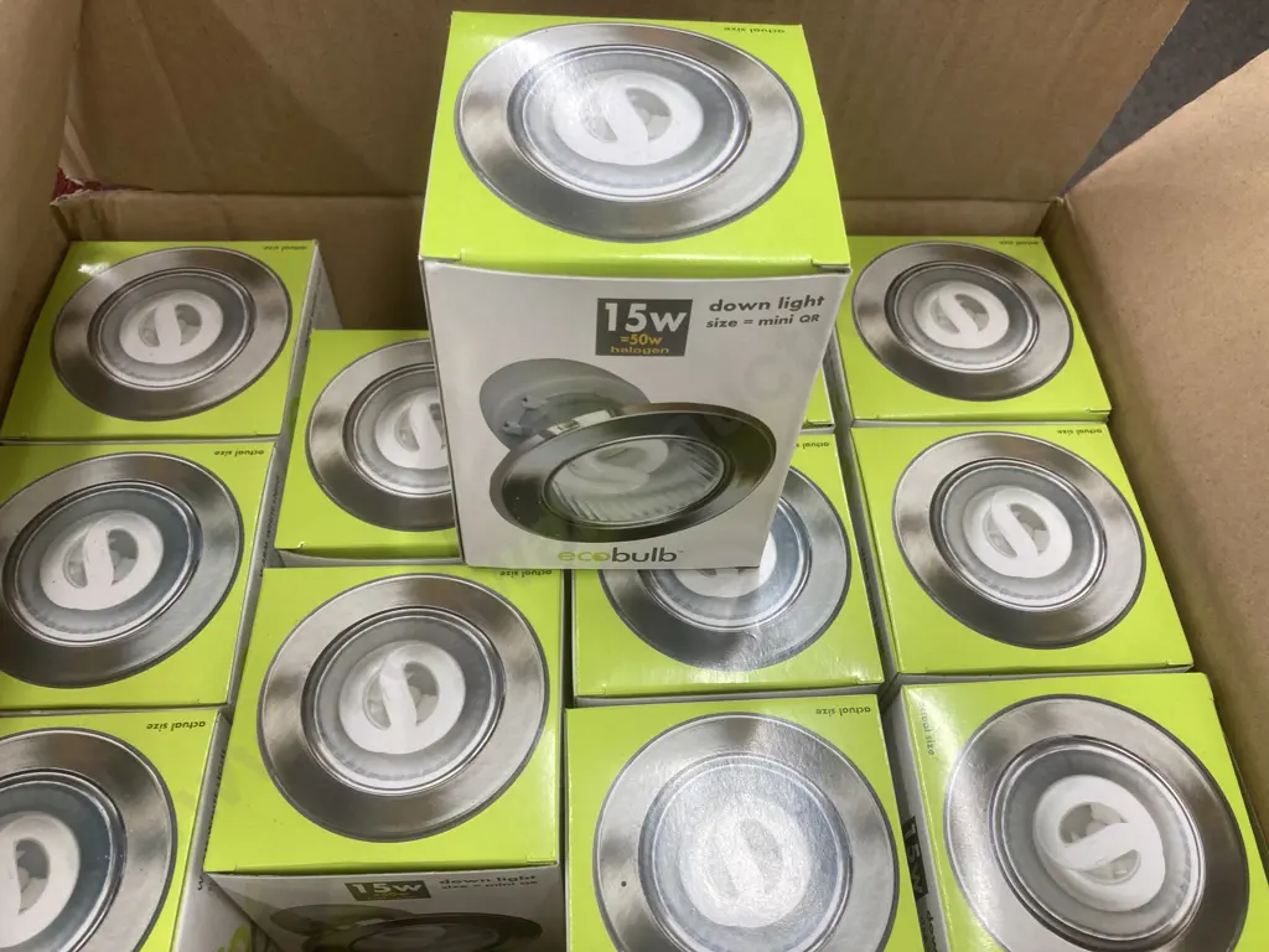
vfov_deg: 49.7
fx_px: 1026
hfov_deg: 63.4
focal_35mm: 28
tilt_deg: -57.6
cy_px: 476
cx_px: 634
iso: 50
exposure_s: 1/50
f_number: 1.8
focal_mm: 3.99
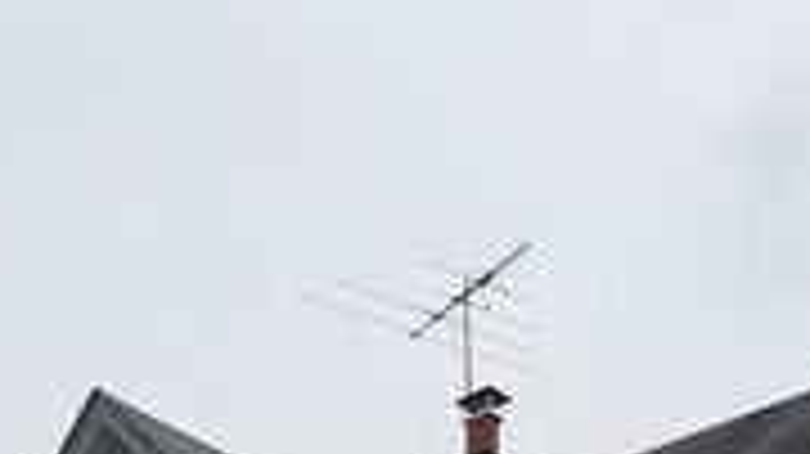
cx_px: 418
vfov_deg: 9.4
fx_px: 2082
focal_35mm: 97
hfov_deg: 22.0
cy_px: 1414
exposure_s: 1/7353
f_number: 1.78
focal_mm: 6.76
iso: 80
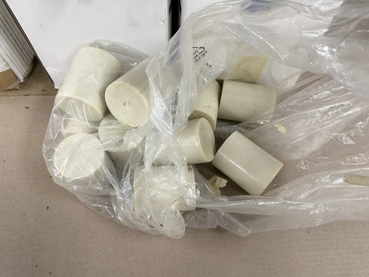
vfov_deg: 53.1
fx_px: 277
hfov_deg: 67.3
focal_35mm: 26
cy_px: 135
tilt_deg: -62.9
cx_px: 185
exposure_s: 1/120
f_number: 1.78
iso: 200
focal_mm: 6.76
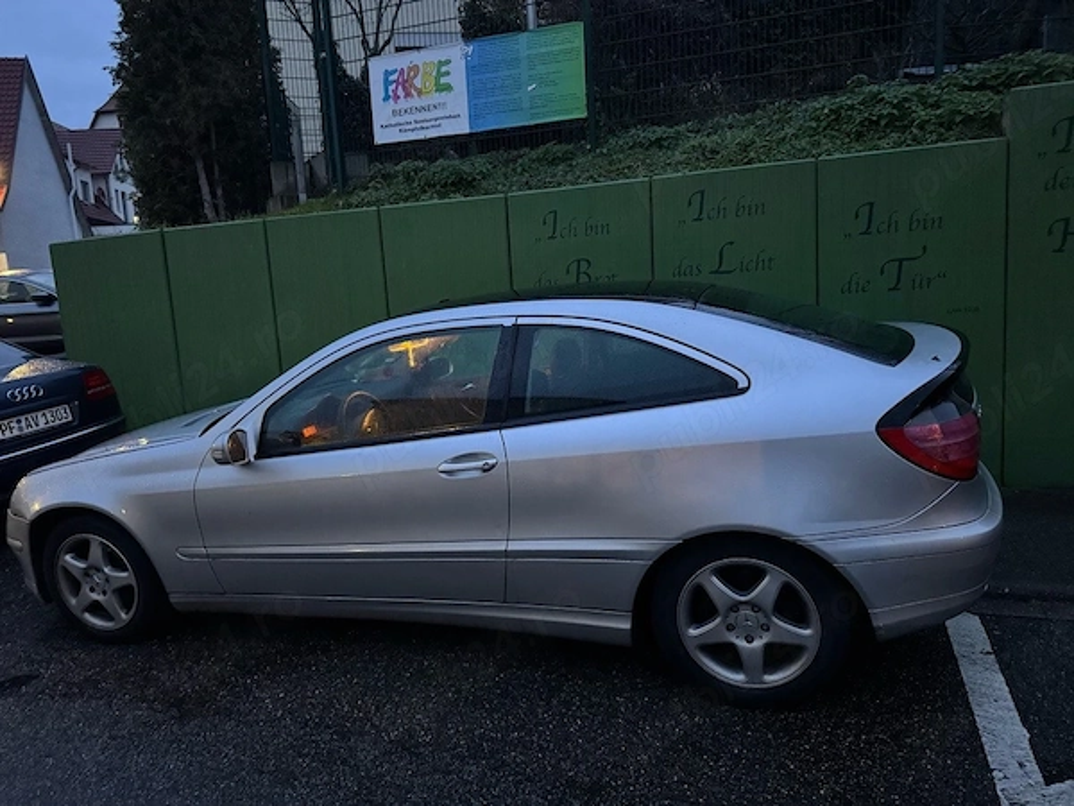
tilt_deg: -7.4
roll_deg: +4.0
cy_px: 403
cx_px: 537
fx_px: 745
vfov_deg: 56.8
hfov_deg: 71.6
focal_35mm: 24
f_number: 1.78
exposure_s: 1/30
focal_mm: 6.76
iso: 1600
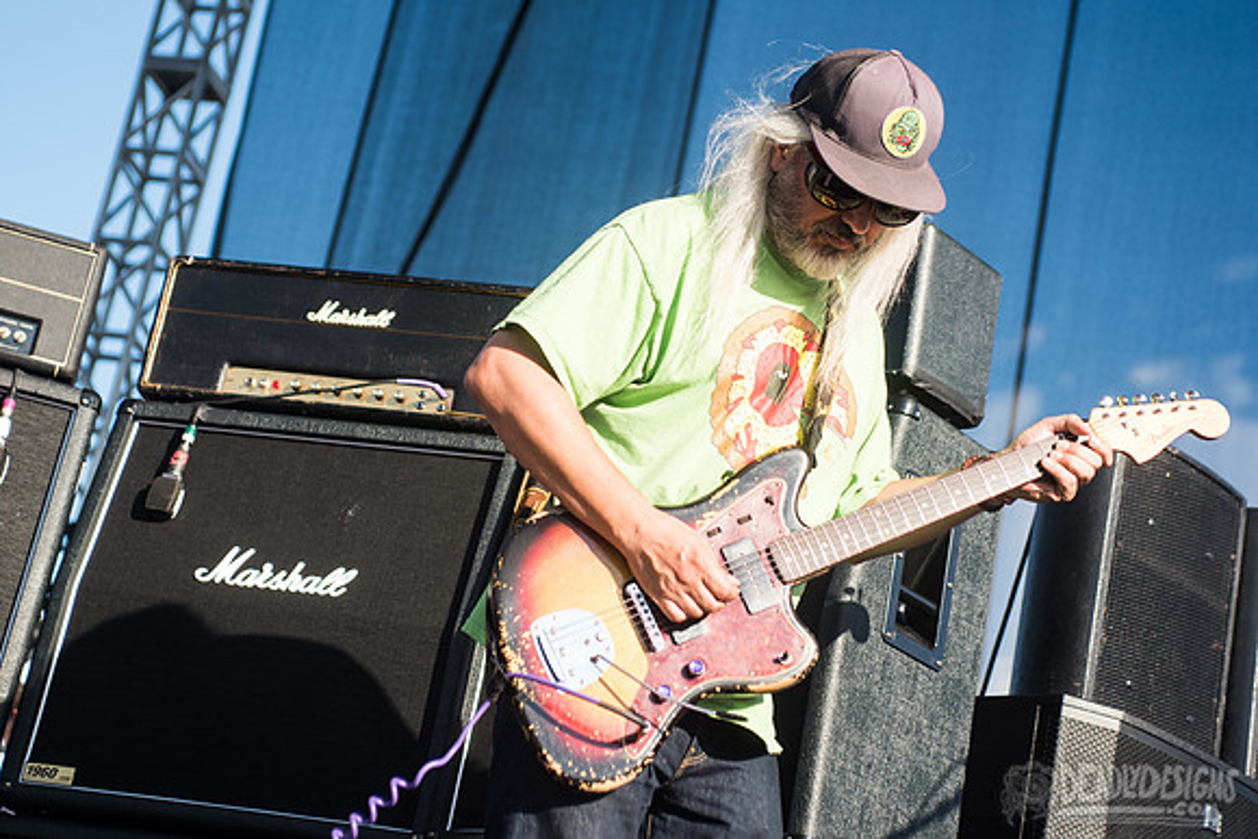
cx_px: 610
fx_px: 2905
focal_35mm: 83
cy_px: 341
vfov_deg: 16.4
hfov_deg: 24.4
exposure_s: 1/800
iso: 200
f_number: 4
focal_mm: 70
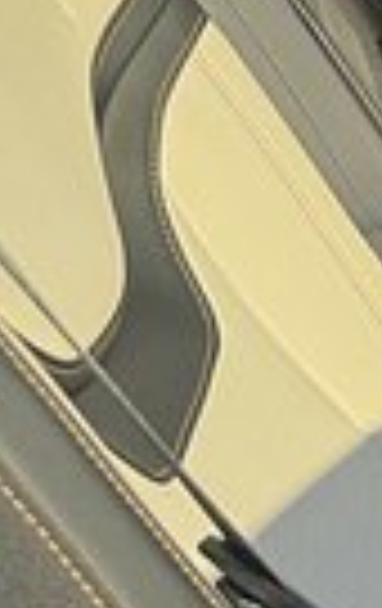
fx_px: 1707
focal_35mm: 103
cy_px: 214
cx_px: 1155
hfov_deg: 9.7
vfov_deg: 20.1
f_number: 1.78
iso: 100
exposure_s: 1/494
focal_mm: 6.76
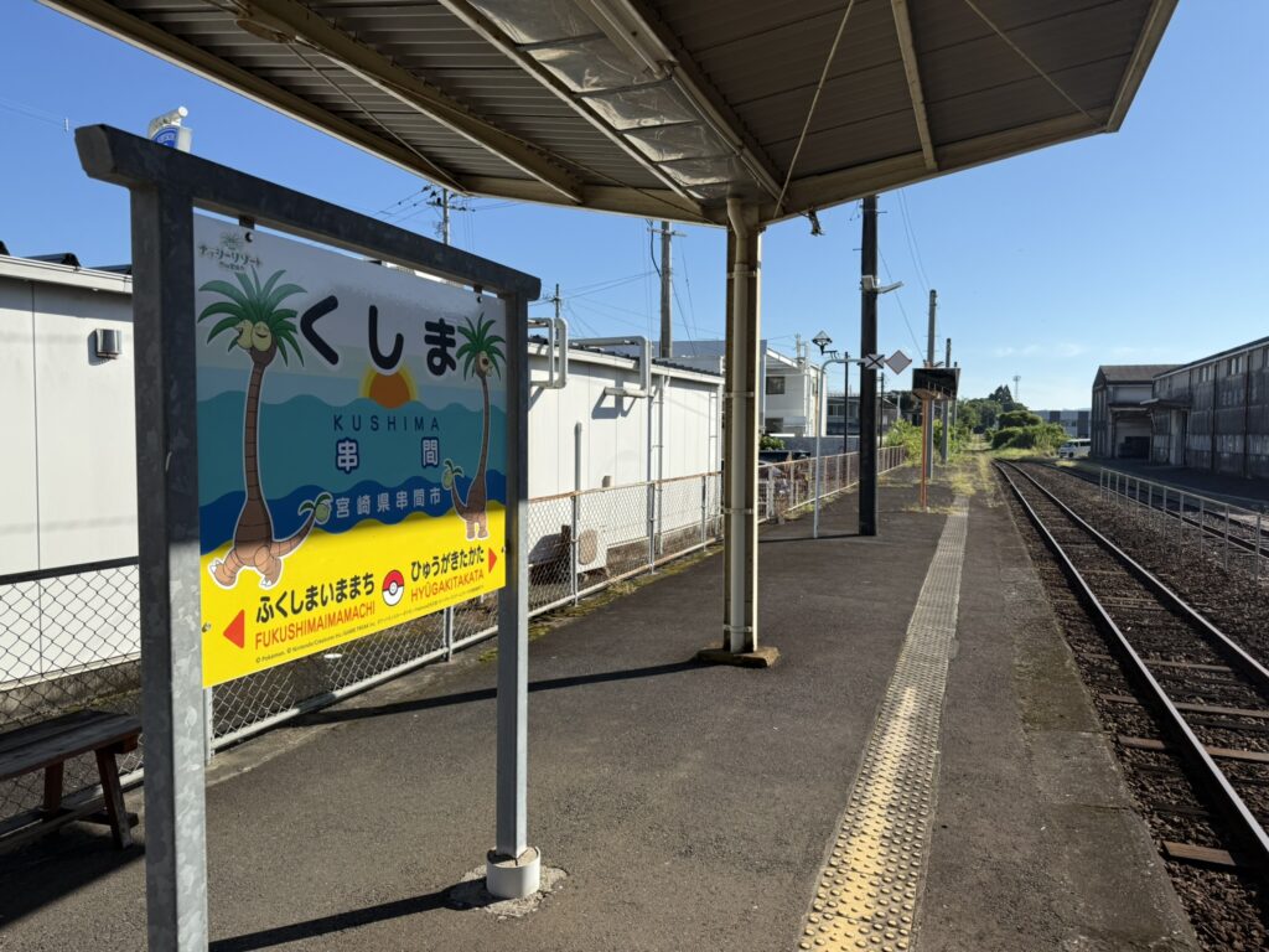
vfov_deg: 56.8
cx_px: 634
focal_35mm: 24
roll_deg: +1.4
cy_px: 476
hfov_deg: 71.6
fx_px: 880
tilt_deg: -2.5
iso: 80
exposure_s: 1/4975
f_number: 1.78
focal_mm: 6.76
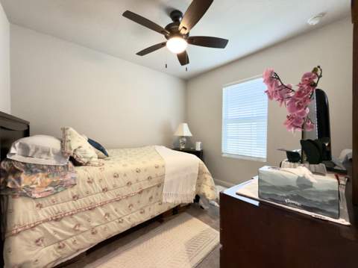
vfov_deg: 85.6
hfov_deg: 102.1
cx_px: 179
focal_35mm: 14
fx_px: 145
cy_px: 134
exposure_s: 1/30
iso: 125
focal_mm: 2.22
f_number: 2.2
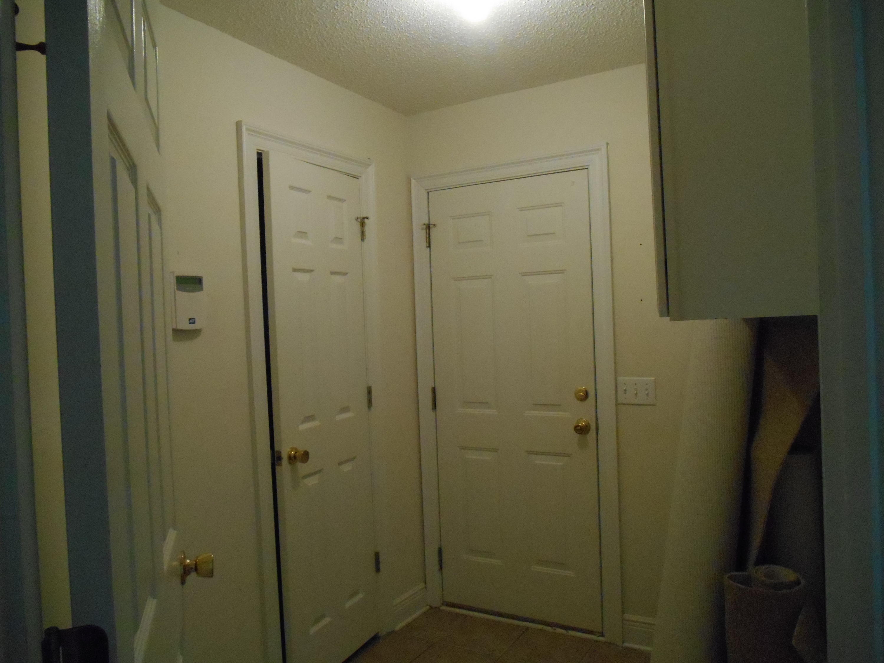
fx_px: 664
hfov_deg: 67.3
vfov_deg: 53.1
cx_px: 442
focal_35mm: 26
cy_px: 332
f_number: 3.4
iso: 800
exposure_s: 1/60
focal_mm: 4.7
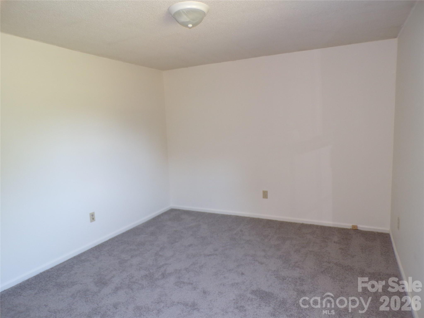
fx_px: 294
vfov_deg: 56.8
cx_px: 212
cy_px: 159
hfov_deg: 71.6
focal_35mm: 24
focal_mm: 4.3
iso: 200
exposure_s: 1/17
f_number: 3
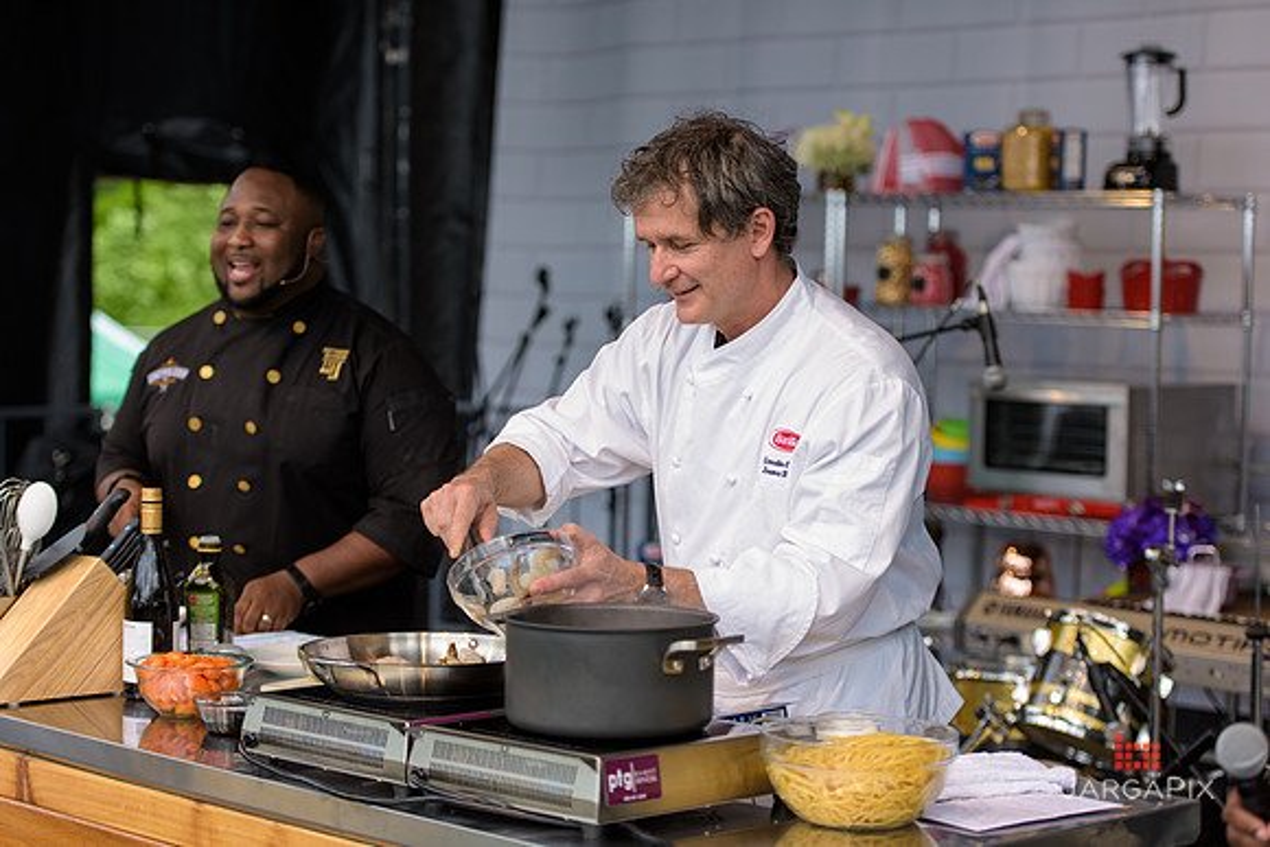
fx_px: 2893
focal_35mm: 82
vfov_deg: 16.7
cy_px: 424
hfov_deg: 24.8
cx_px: 635
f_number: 3.2
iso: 250
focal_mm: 82
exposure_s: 1/800
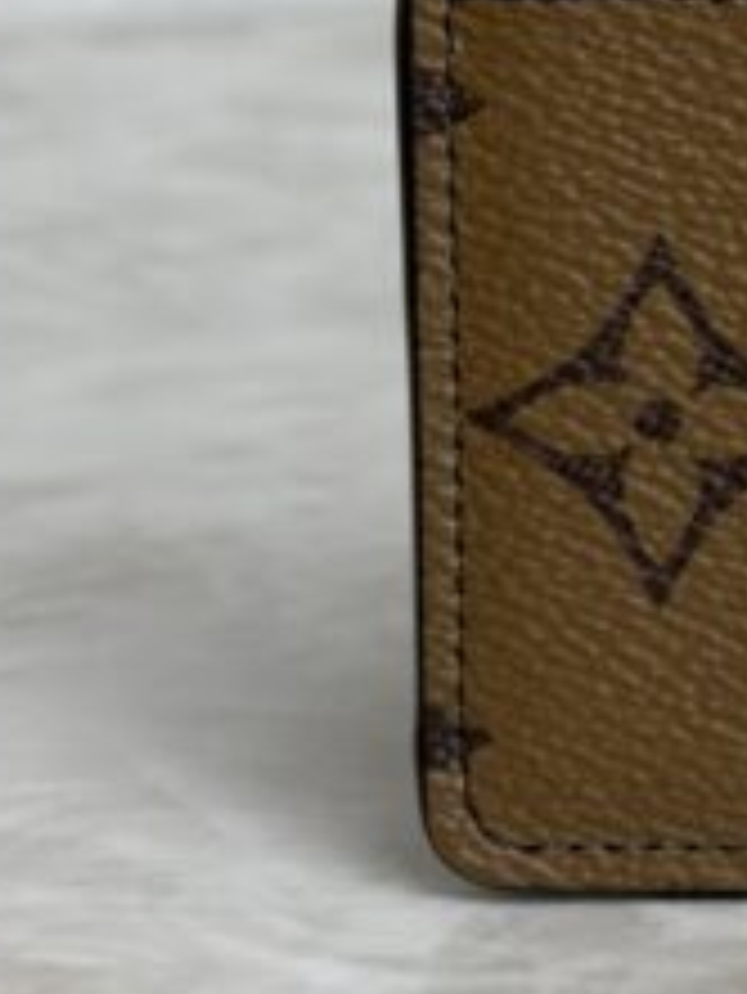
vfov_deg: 11.3
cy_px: 346
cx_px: 1215
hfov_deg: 8.3
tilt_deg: -13.0
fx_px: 5002
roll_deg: +0.0
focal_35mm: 174
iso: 50
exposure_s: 1/120
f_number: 1.78
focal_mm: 6.76
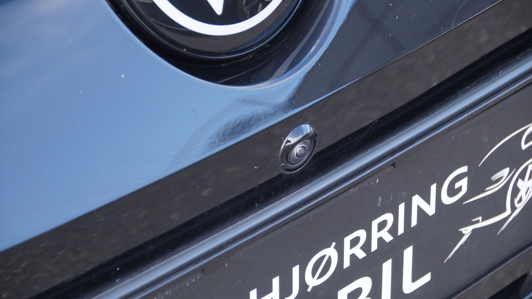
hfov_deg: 15.1
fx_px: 2003
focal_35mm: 142
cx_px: 265
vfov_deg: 8.5
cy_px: 153
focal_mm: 90
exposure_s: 1/160
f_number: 5.6
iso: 640
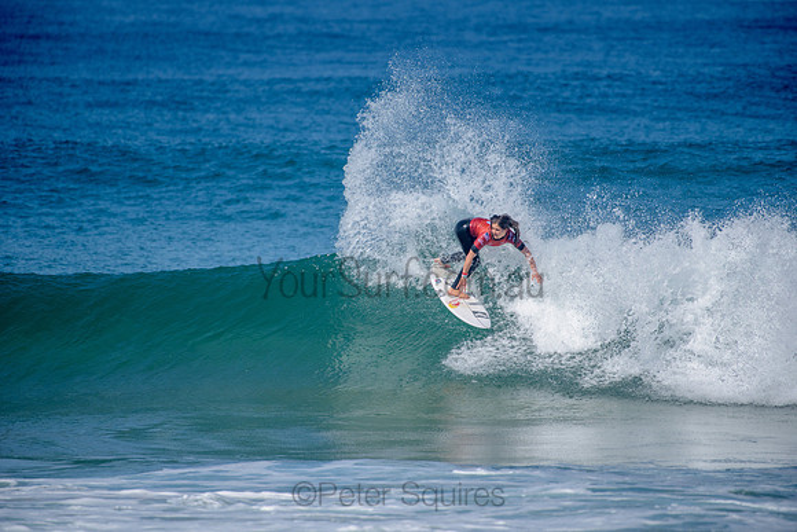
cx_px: 398
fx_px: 11072
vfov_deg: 2.8
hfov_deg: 4.1
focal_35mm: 500
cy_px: 266
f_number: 5.6
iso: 160
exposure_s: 1/2000
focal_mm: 500
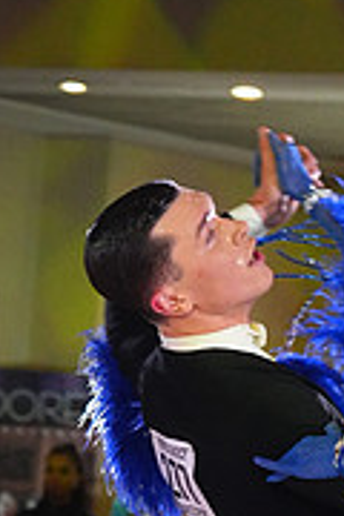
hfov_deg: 4.5
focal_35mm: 303
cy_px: 697
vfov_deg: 6.7
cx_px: 526
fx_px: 4343
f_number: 5
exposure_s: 1/400
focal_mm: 94
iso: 8000
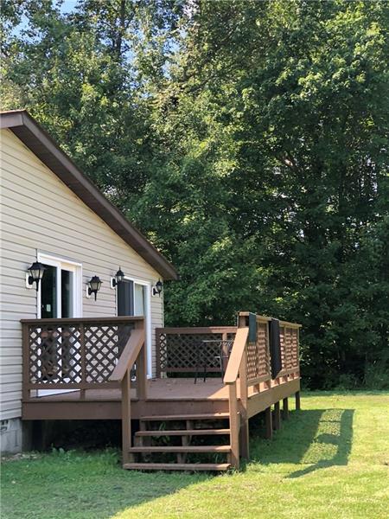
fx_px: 854
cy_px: 260
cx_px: 194
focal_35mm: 57
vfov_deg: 33.8
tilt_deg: +4.8
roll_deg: +0.9
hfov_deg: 25.7
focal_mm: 6.6
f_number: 2.8
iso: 25
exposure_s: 1/121
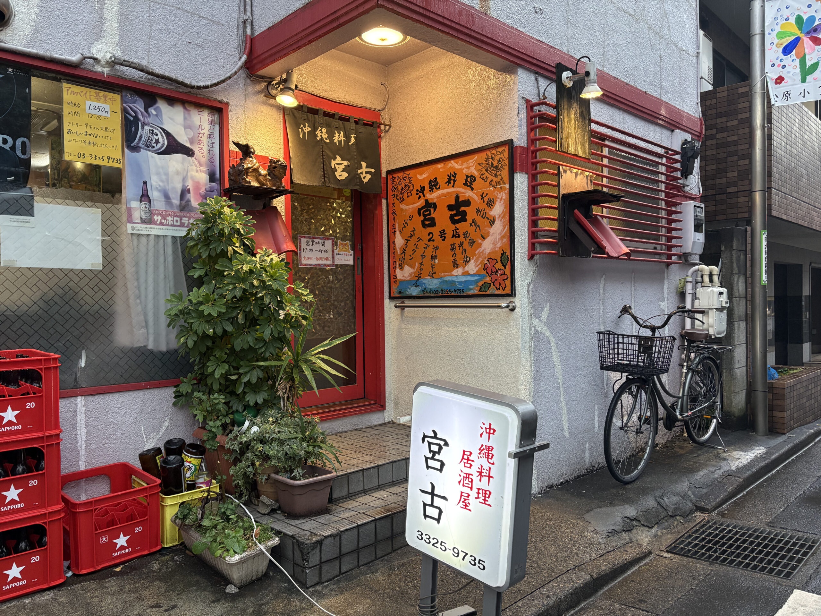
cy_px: 308
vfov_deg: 53.1
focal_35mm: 26
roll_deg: +1.0
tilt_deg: -1.6
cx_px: 410
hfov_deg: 67.3
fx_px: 617
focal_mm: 5.96
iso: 250
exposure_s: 1/100
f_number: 1.6
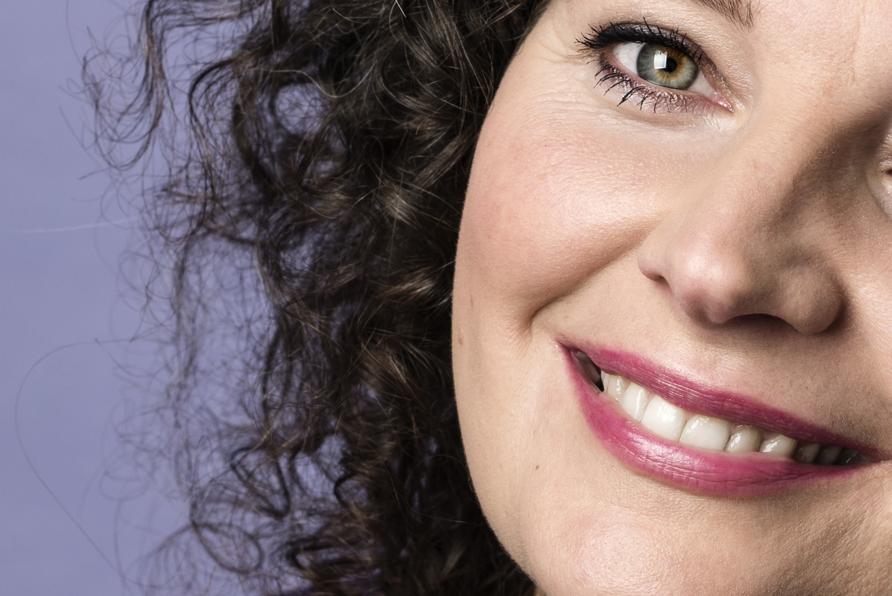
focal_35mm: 357
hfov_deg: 5.8
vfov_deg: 3.9
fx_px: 8850
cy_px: 491
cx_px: 608
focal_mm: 85
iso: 64
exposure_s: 1/125
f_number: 6.3
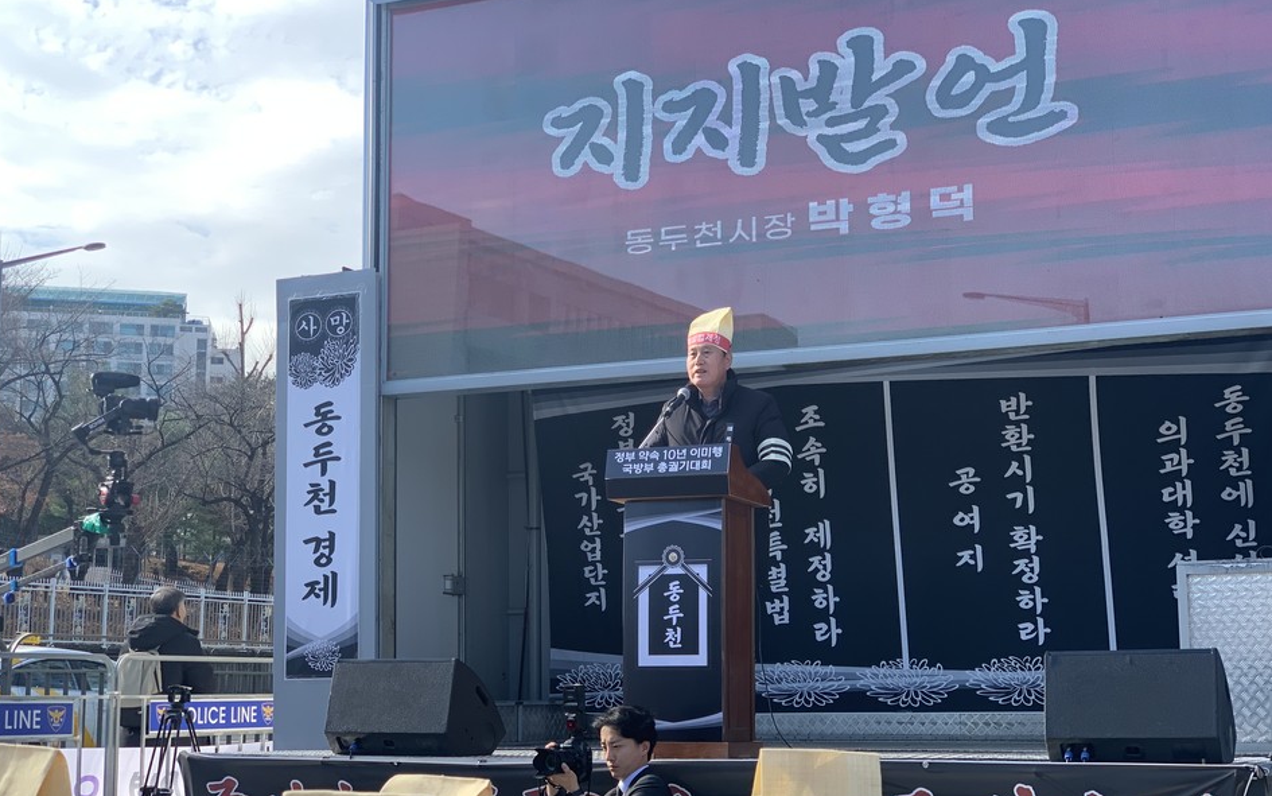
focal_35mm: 56
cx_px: 631
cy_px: 478
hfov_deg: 36.3
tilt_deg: +7.0
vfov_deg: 23.1
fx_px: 1942
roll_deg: -1.3
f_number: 2.4
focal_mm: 6
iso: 16
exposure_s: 1/209
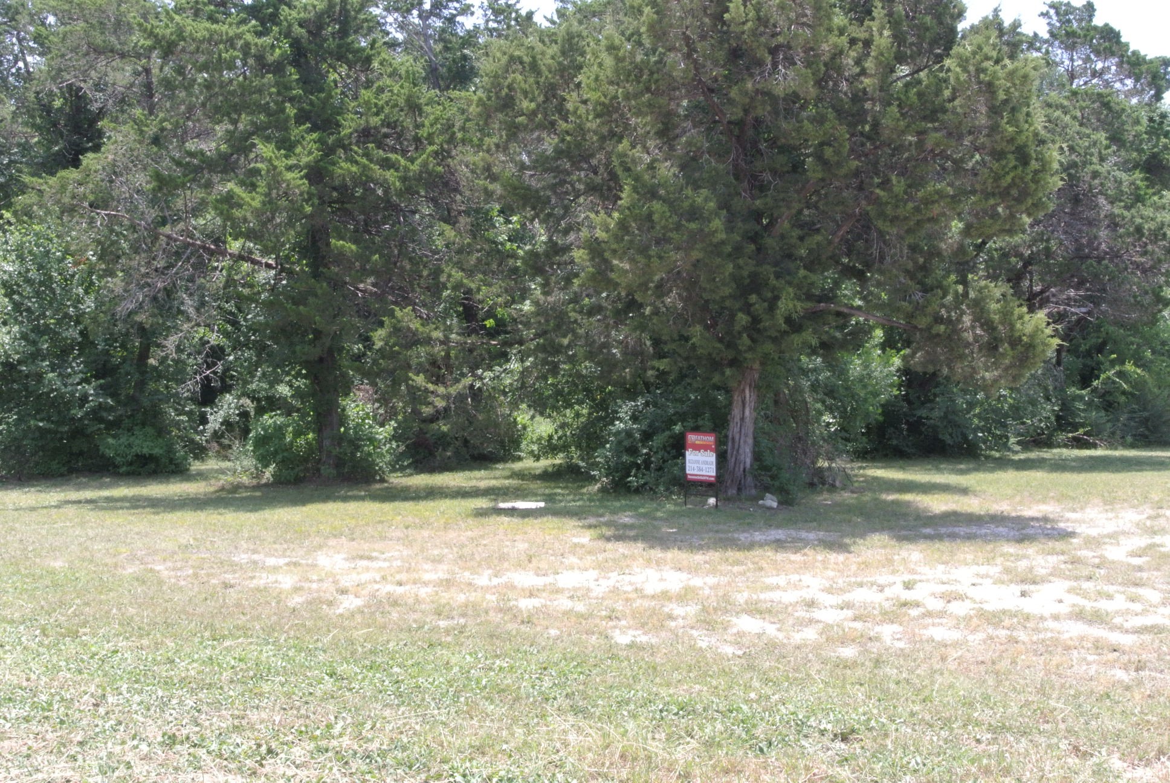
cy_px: 392
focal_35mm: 40
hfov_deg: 48.4
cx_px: 585
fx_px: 1302
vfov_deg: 33.5
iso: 400
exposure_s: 1/60
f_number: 4.2
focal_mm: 15.1
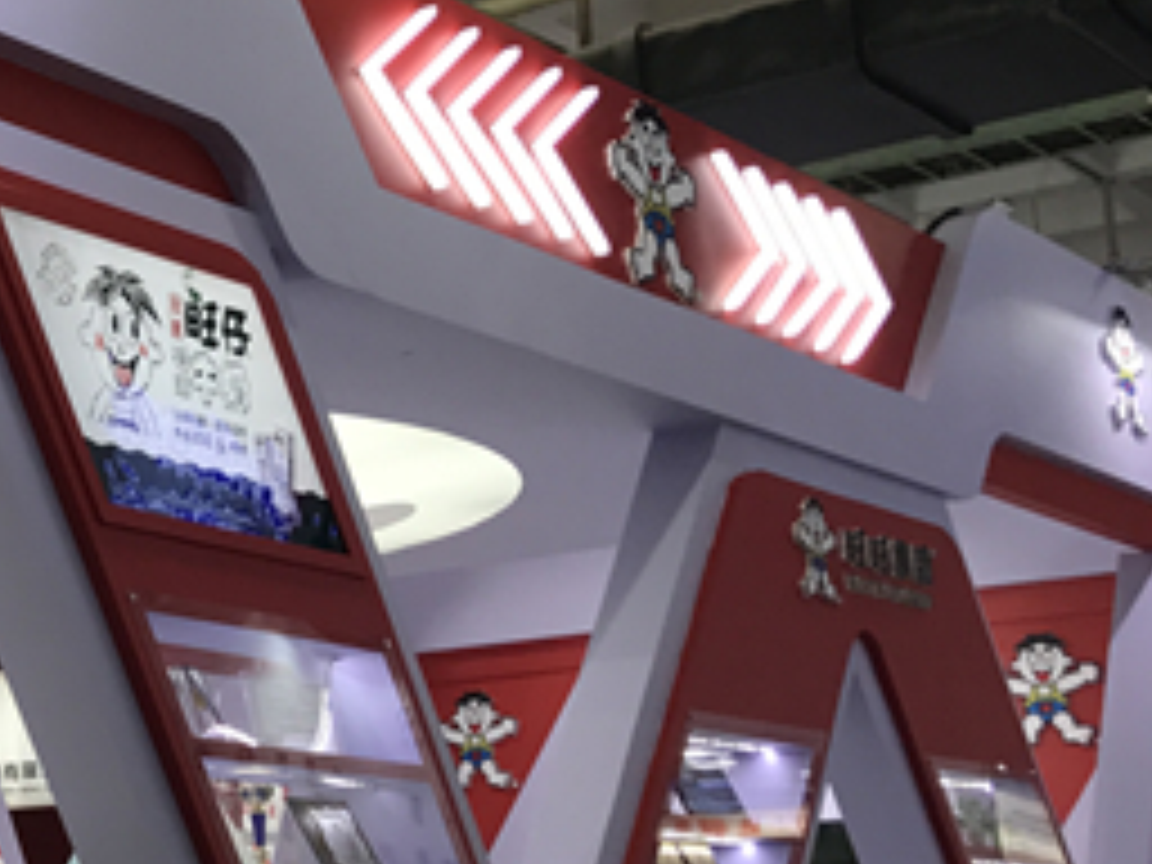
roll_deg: +0.6
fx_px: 2729
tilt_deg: +10.4
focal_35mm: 82
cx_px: -441
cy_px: 562
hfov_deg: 21.1
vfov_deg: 18.0
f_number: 1.8
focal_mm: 3.99
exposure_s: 1/100
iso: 32
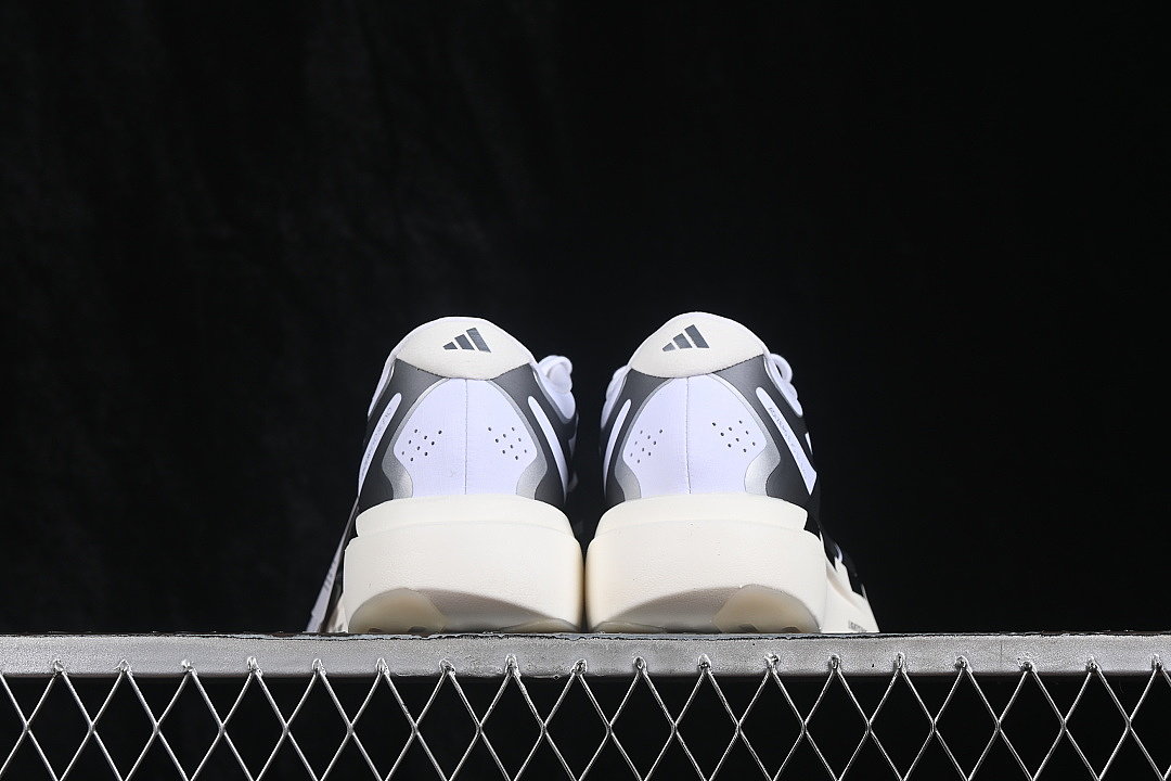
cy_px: 390
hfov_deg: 27.0
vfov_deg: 18.2
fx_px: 2439
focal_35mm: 75
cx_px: 586
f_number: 8
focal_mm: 50
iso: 160
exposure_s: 1/80
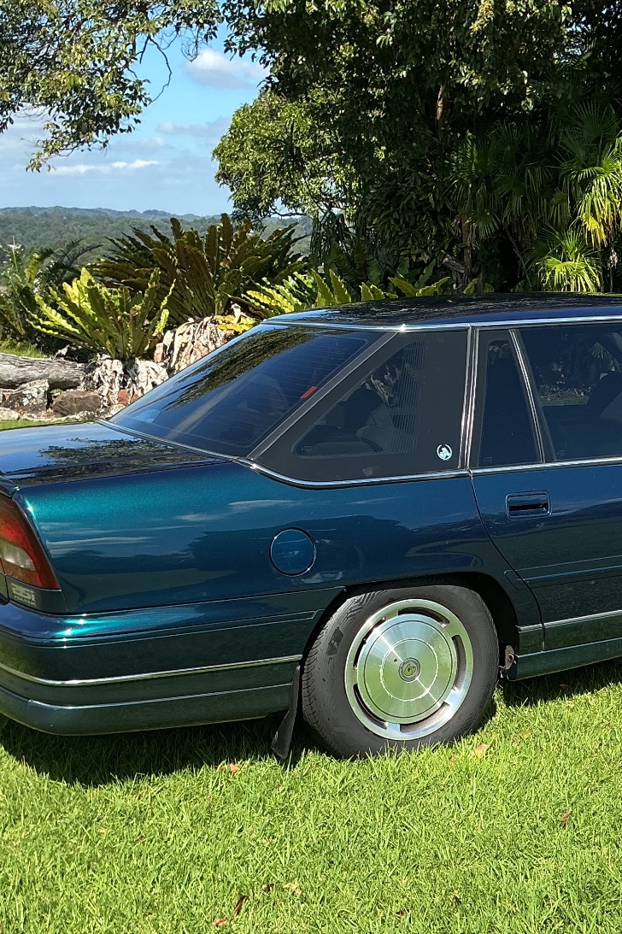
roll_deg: -0.2
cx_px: 505
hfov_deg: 25.0
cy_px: 562
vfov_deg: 37.4
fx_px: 1374
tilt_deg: -13.1
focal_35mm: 53
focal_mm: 3
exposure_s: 1/1035
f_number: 1.8
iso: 25
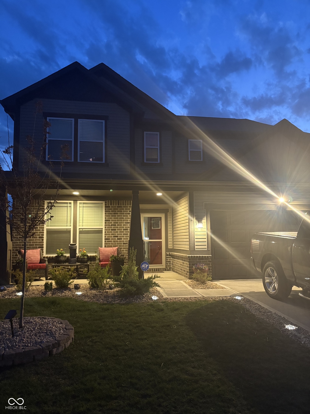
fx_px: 310
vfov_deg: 67.3
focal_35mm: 26
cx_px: 155
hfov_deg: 53.1
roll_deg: +0.4
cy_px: 207
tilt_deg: +6.2
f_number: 1.6
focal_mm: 5.96
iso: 640
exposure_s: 1/30
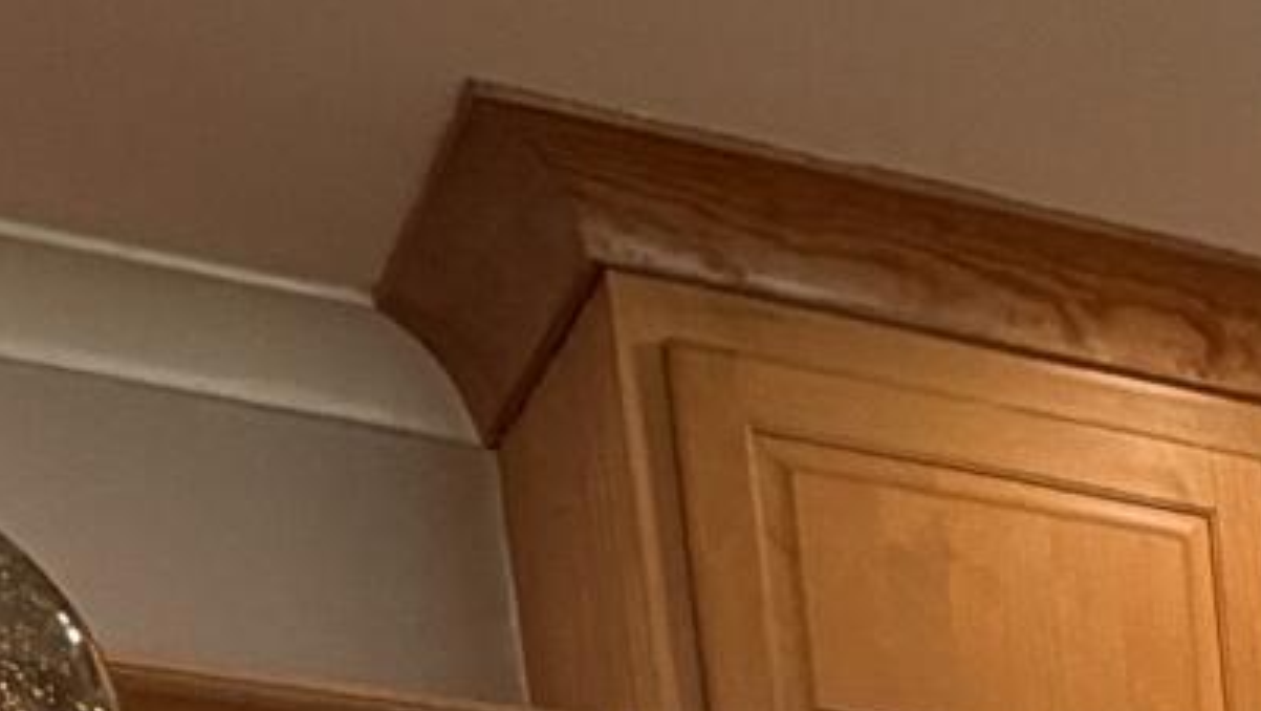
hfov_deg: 14.5
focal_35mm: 114
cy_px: 2831
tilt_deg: -16.8
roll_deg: -0.5
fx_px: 3814
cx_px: 2748
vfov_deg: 7.5
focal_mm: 2.22
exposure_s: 1/120
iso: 160
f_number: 2.2
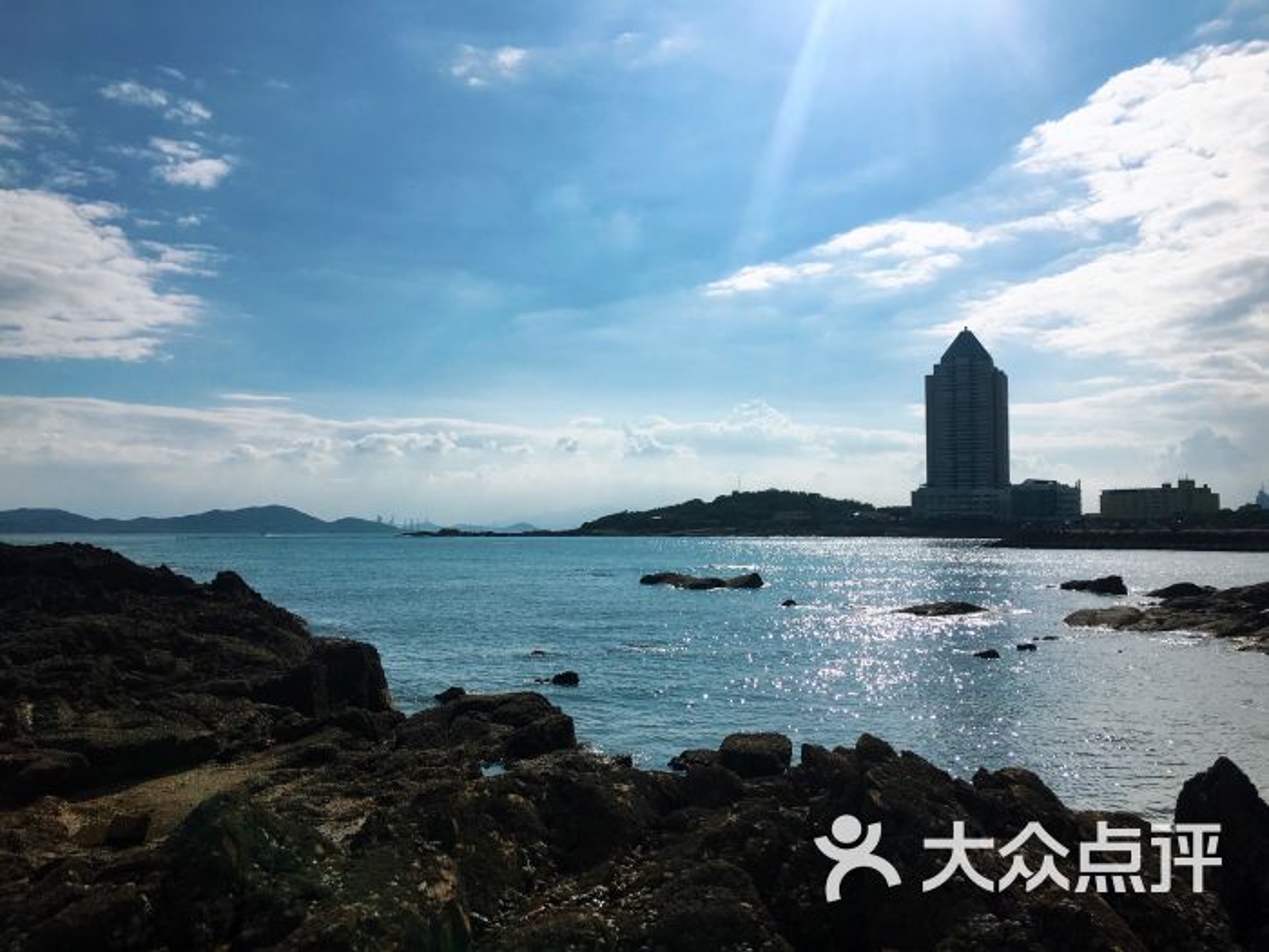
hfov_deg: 61.7
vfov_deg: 48.2
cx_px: 634
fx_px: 1063
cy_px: 476
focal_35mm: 29
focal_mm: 4.15
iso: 25
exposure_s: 1/8547
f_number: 2.2
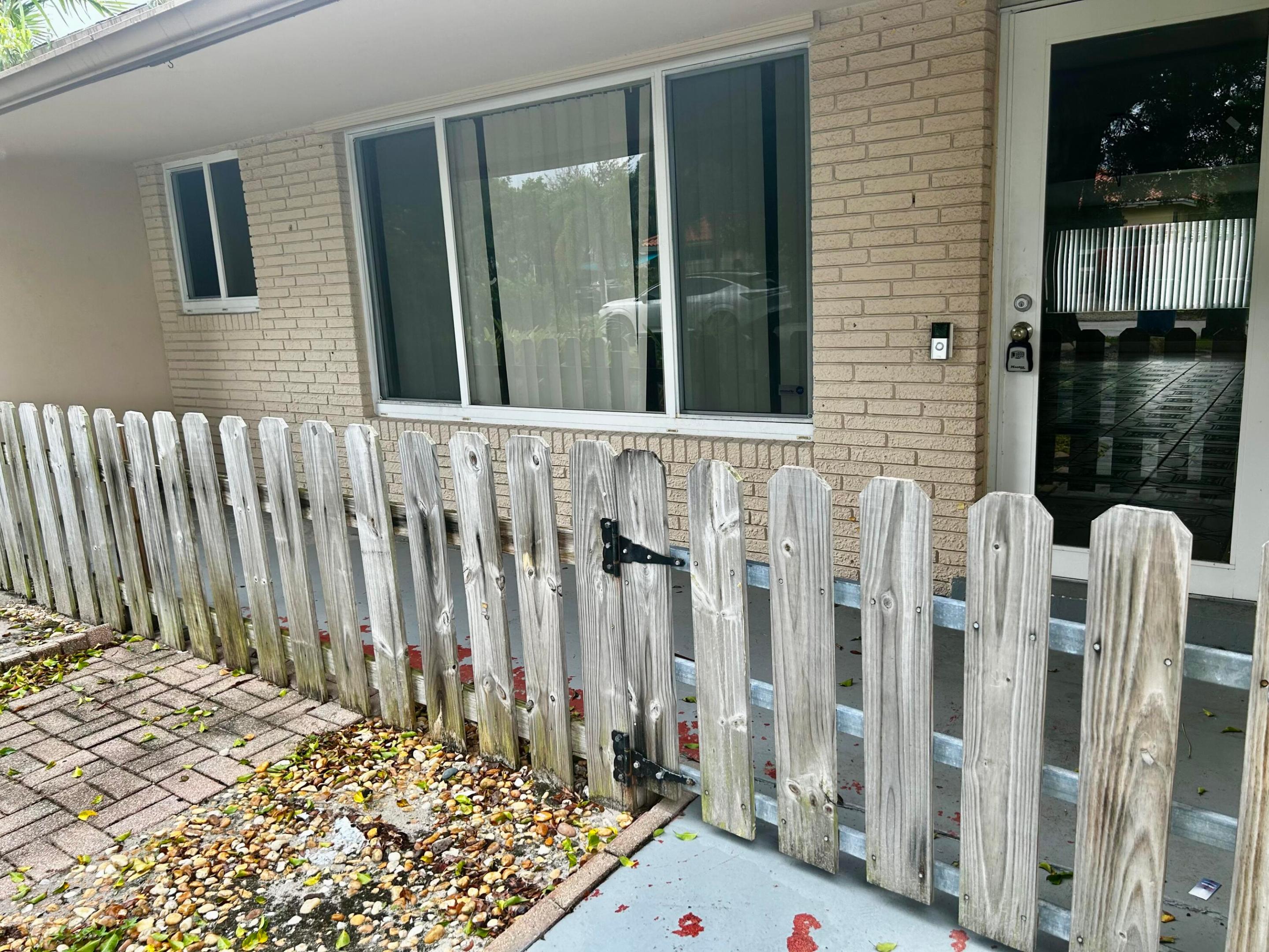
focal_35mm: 26
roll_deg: +3.2
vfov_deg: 53.1
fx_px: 953
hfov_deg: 67.3
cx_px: 634
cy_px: 476
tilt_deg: -11.5
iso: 50
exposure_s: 1/413
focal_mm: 5.7
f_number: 1.5
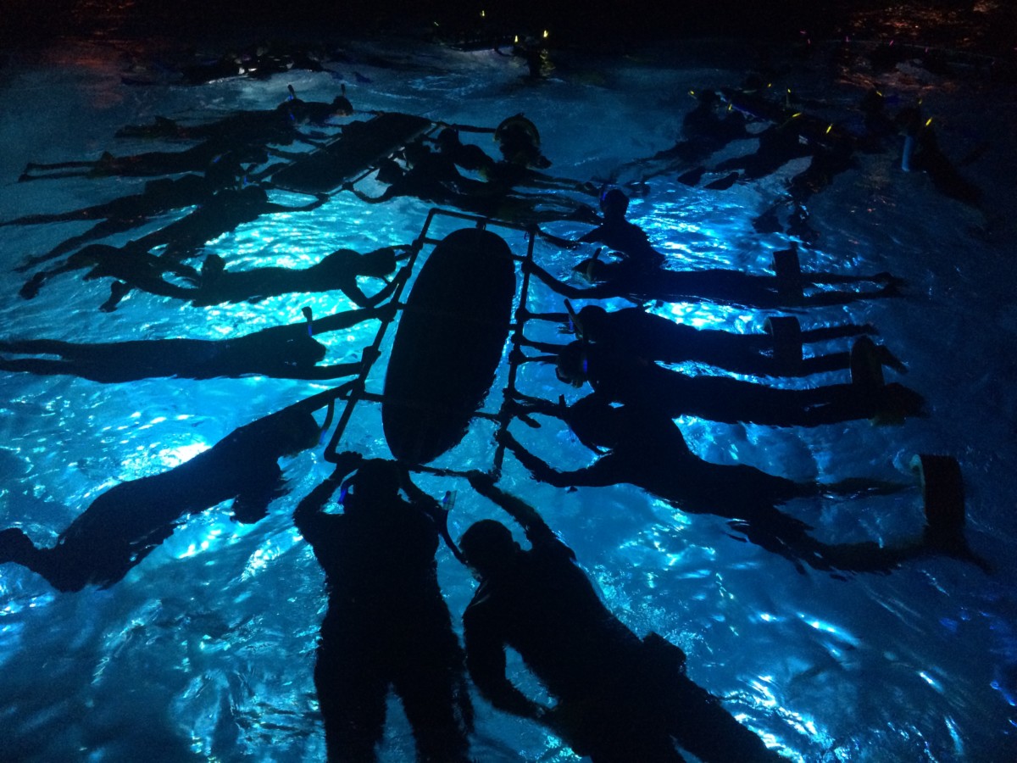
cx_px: 508
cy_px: 382
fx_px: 852
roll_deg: -2.8
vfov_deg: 48.2
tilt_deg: -26.3
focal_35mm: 29
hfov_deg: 61.7
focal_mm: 4.15
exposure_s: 1/20
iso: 250
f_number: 2.2
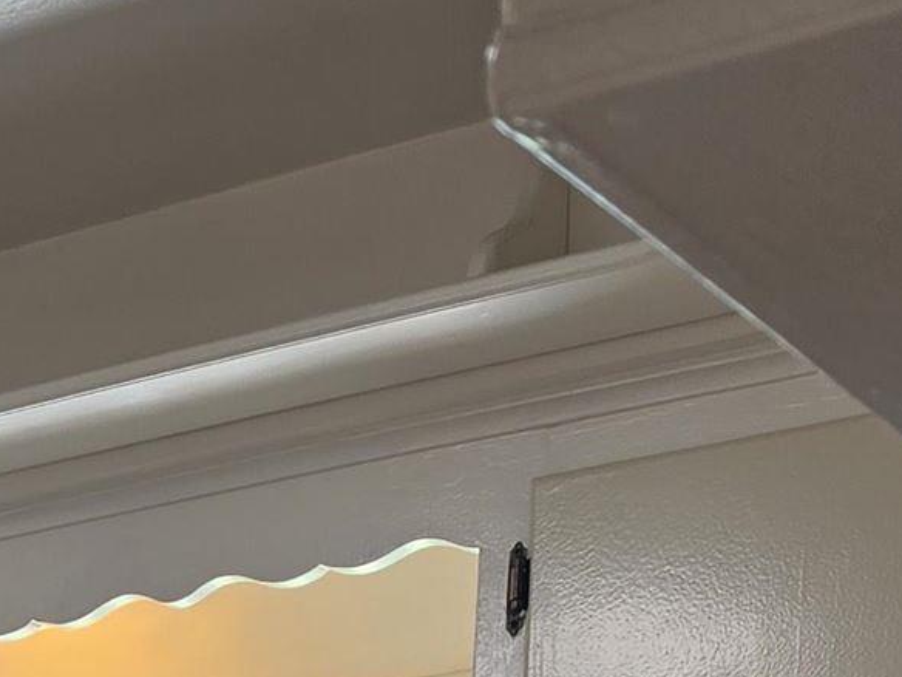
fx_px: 3153
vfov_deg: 10.3
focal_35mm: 121
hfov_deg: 14.3
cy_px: 1702
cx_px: -732
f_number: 1.4
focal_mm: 6.5
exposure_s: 1/120
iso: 32
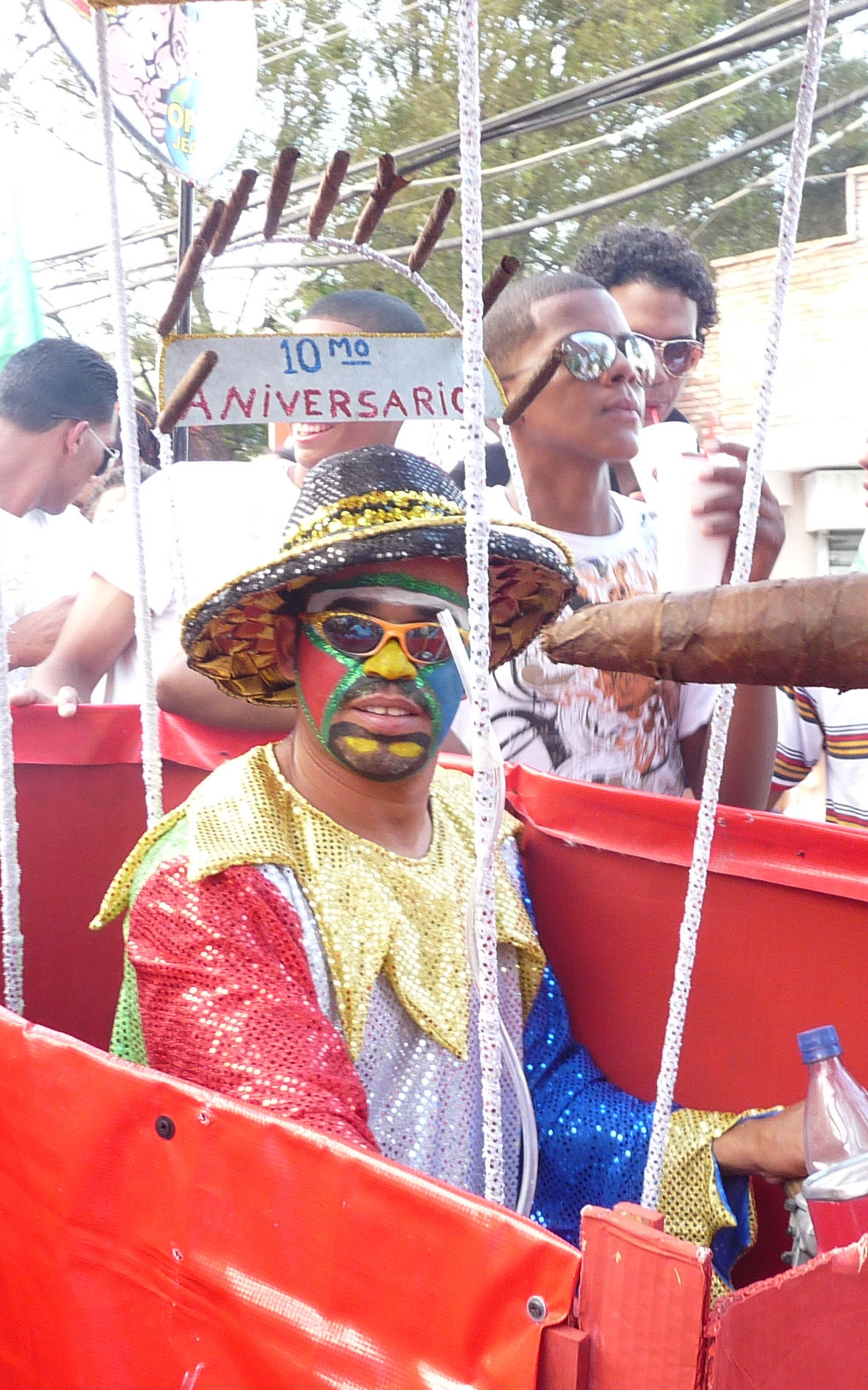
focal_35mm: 57
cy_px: 694
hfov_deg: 22.7
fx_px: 2157
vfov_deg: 35.7
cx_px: 520
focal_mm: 4.9
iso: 100
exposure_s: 1/40
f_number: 2.8
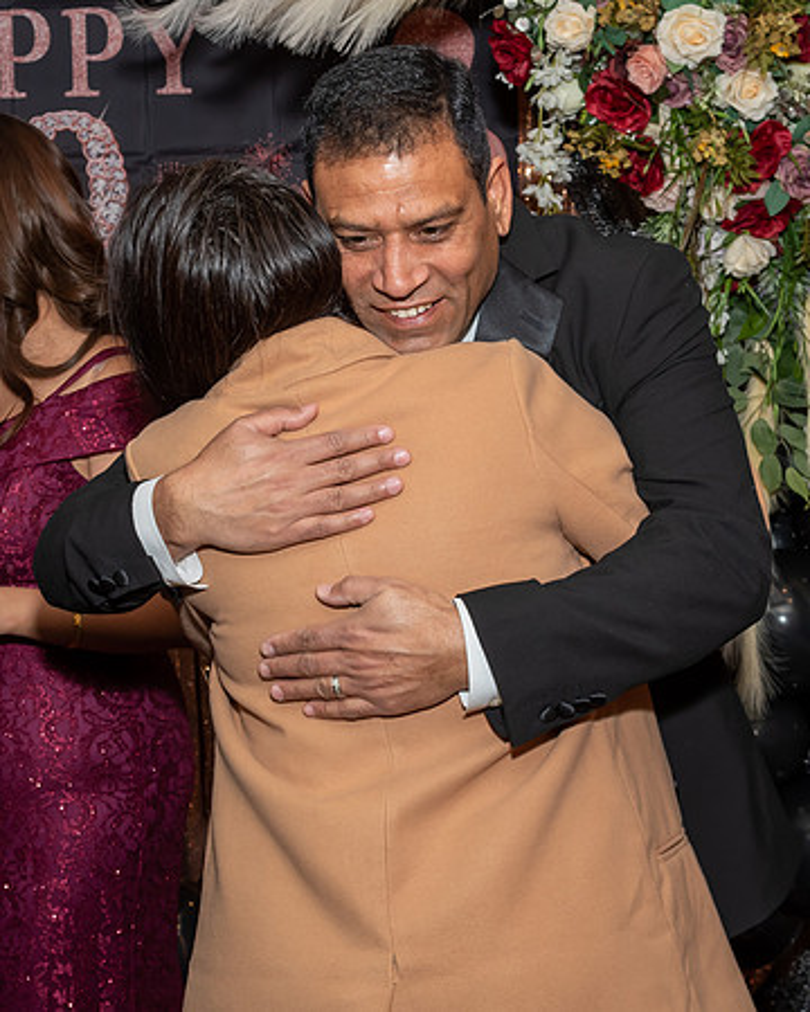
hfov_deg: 21.4
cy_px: 462
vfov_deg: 26.6
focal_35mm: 71
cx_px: 295
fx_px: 2139
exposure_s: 1/250
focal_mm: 28
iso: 500
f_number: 7.1
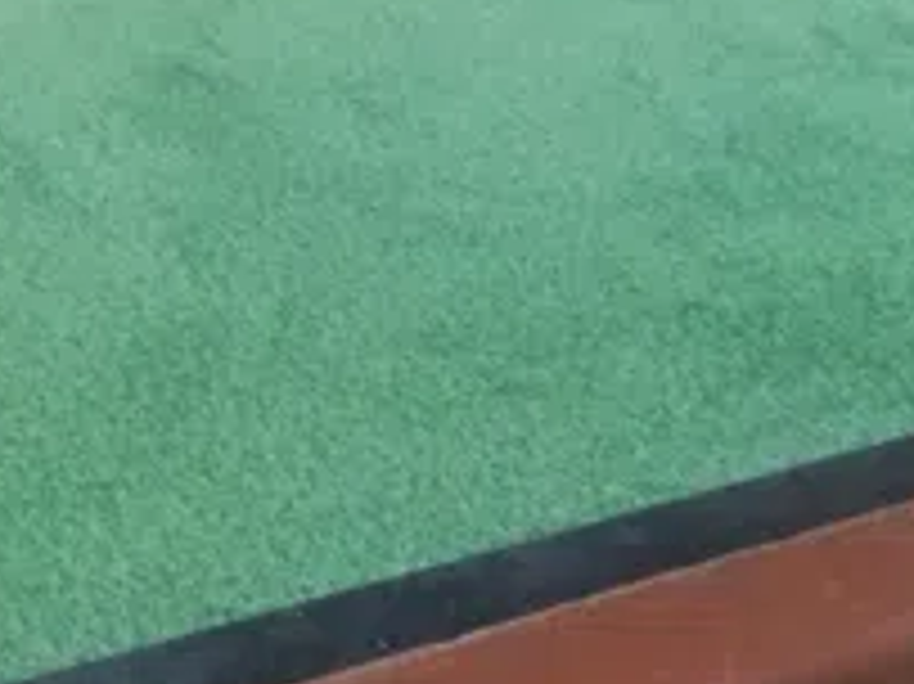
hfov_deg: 23.8
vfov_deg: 18.0
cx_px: 581
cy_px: 346
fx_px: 2164
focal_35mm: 82
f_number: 1.8
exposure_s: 1/25
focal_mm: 3.64
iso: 400
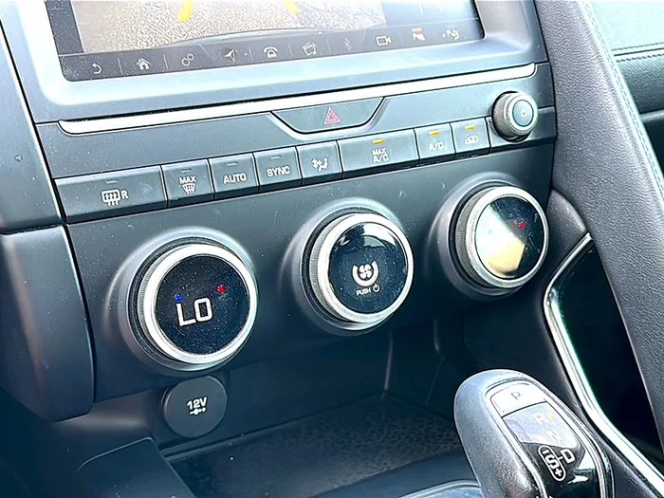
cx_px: 332
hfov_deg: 45.8
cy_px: 249
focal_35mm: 41
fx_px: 786
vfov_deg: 35.1
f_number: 1.78
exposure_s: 1/66
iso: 64
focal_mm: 6.86
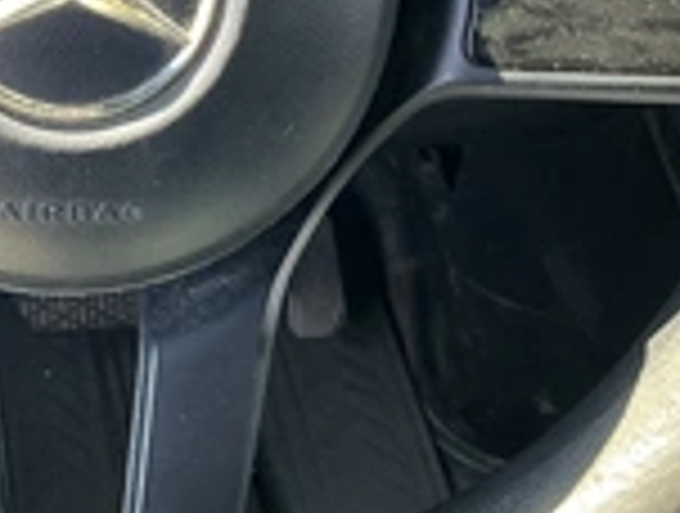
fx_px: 1457
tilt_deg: -35.0
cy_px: -76
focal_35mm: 74
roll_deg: +6.8
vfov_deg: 19.0
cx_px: -18
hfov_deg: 24.9
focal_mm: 3
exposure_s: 1/120
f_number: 1.8
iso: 64
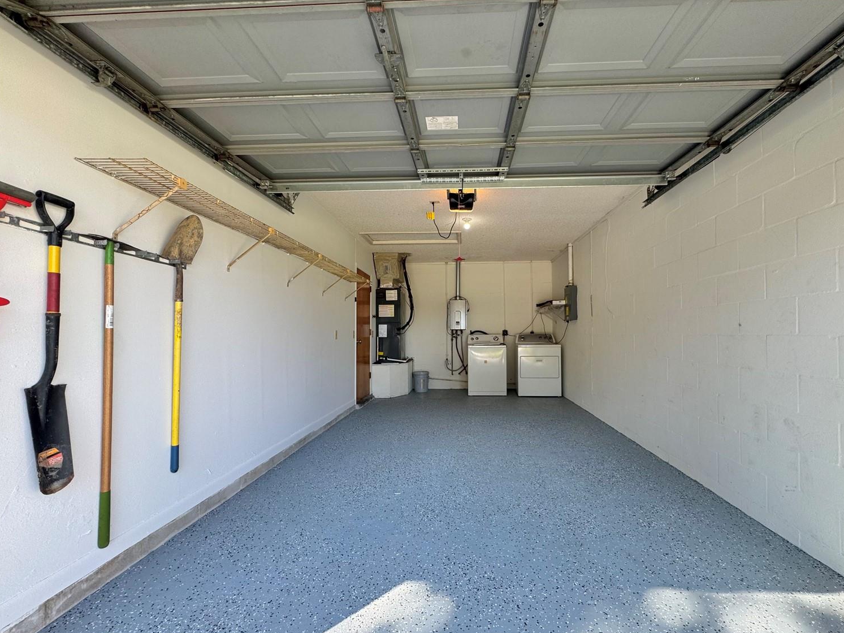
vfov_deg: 81.7
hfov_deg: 98.0
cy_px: 328
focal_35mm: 15
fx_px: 366
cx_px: 449
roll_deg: +0.1
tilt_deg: +1.4
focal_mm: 2.22
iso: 80
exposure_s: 1/120
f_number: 2.2
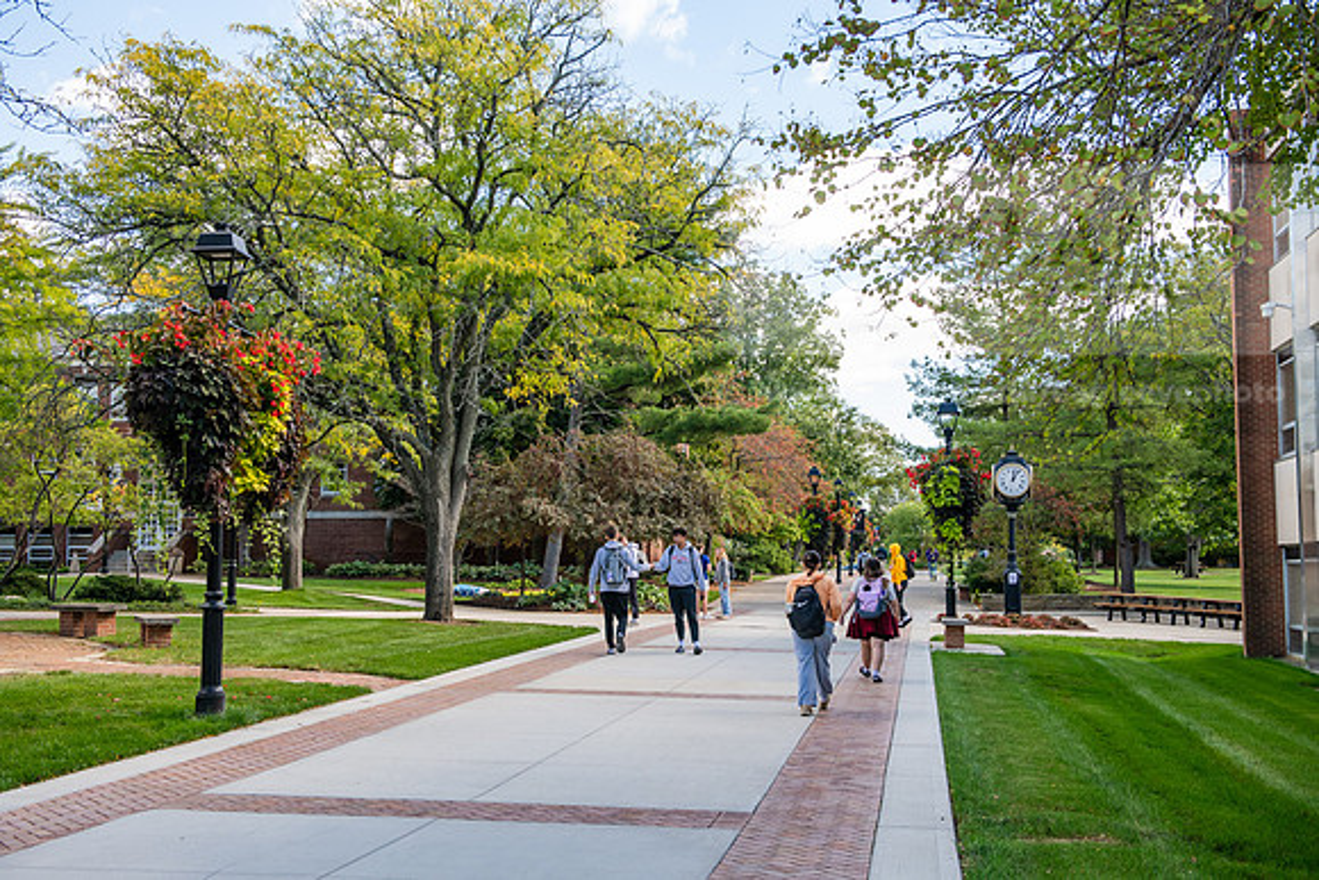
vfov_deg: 30.5
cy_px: 440
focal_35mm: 44
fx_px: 1612
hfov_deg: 44.5
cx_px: 660
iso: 200
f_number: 5
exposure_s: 1/250
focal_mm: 44
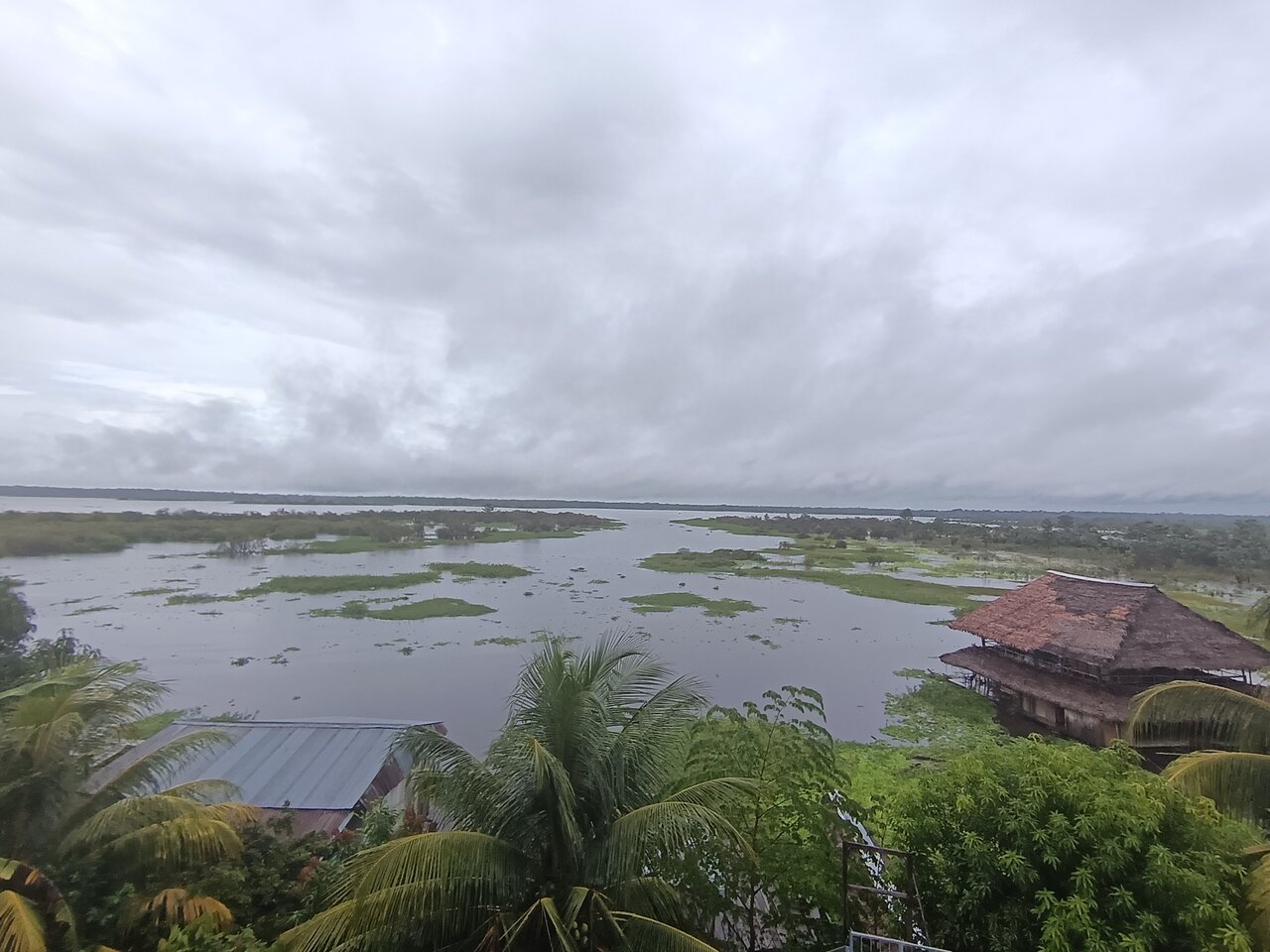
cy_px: 476
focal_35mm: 17
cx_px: 635
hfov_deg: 91.0
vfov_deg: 74.7
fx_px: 624
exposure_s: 1/1078
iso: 106
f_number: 2.2
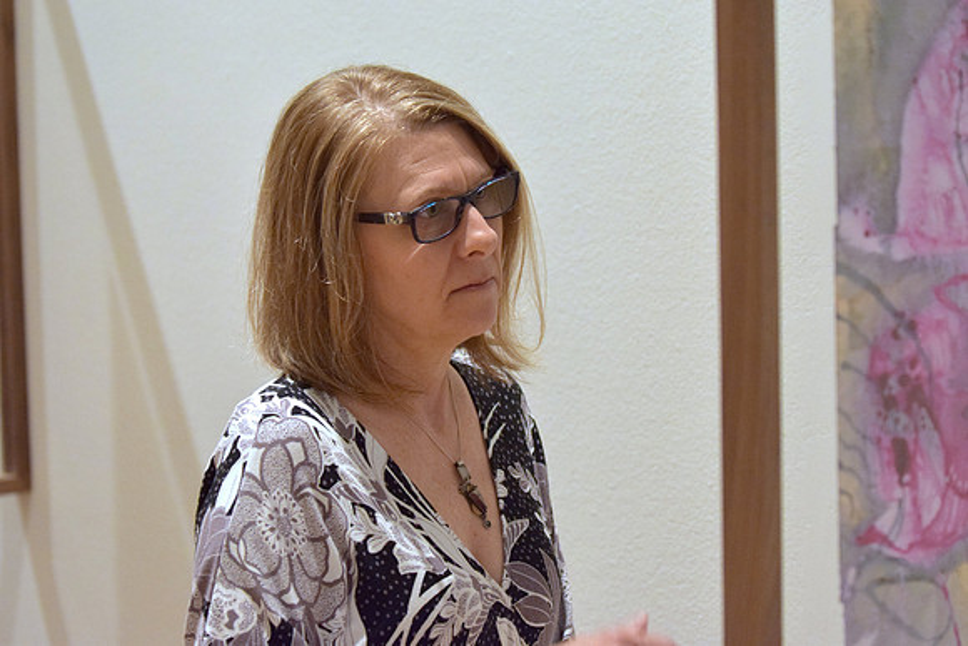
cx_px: 484
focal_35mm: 105
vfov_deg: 13.0
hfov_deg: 19.5
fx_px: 2824
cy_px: 323
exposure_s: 1/160
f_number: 2.8
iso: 1600
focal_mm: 70
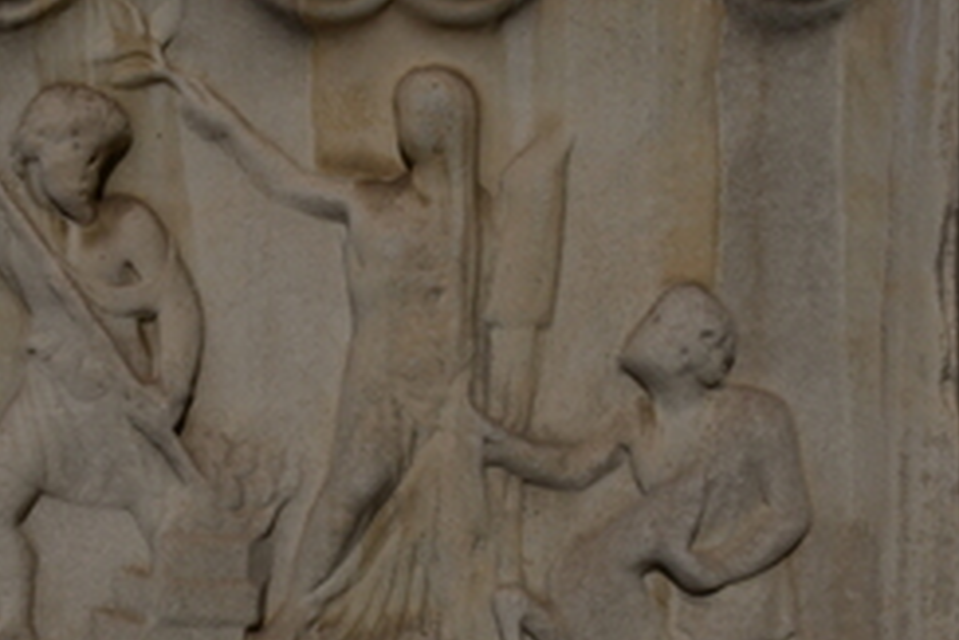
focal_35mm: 87
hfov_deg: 23.4
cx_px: 428
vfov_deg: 15.8
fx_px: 2314
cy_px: 342
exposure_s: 1/1250
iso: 320
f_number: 18
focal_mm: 35
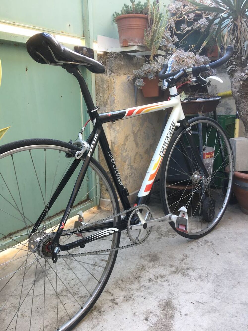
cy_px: 166
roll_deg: +2.9
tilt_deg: -14.1
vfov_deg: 61.7
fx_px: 277
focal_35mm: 29
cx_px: 124
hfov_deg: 48.2
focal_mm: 4.15
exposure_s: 1/33
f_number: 2.2
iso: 25
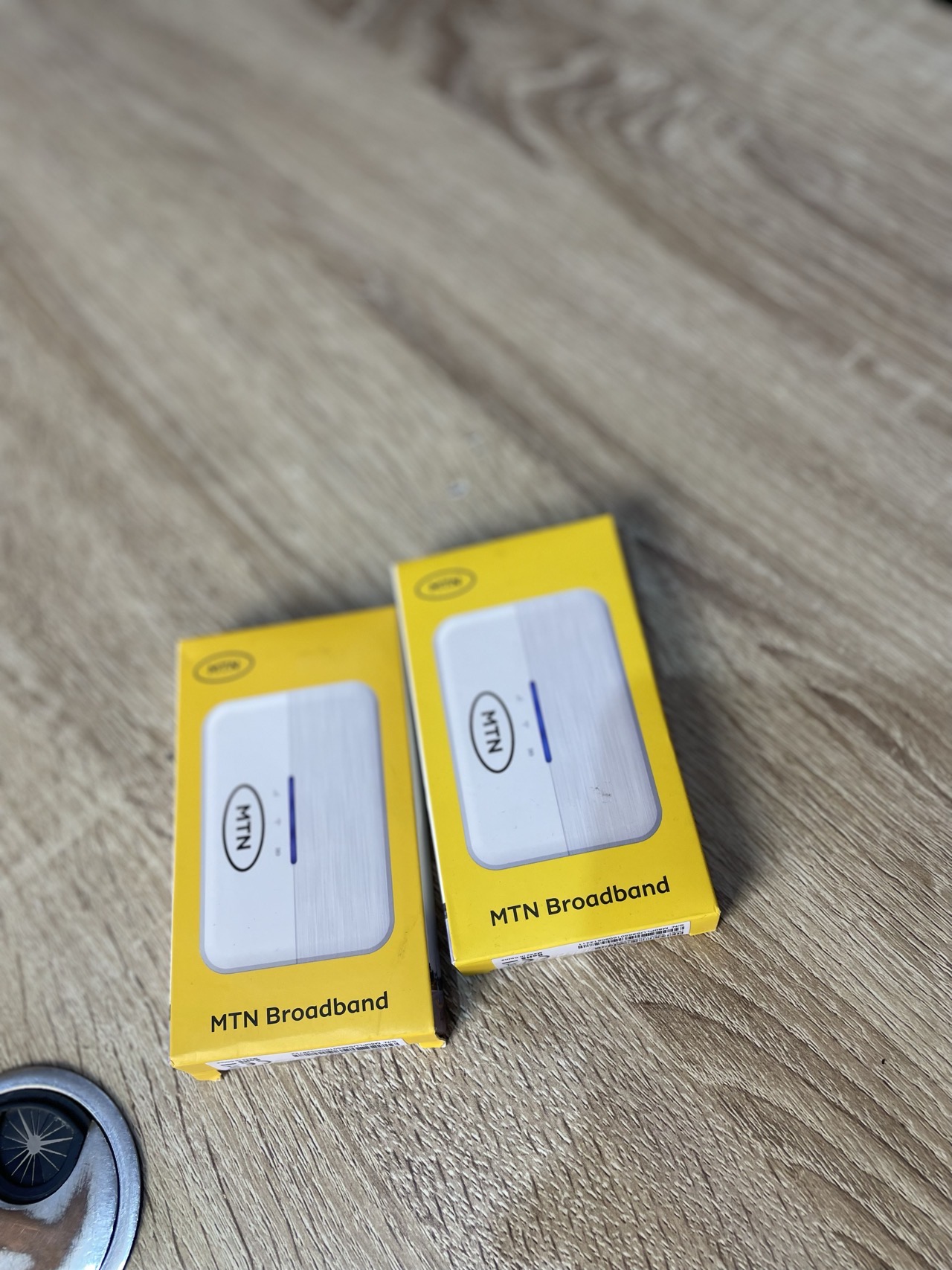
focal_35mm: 26
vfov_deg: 67.3
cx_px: 476
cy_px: 635
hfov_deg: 53.1
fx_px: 954
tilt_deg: -62.8
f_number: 1.6
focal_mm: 4.2
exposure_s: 1/118
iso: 40
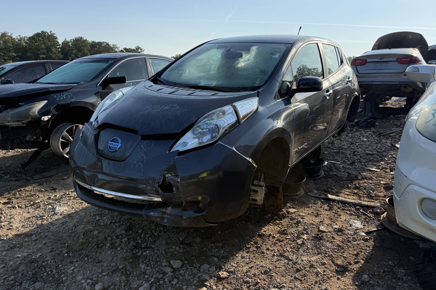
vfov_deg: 51.2
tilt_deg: -7.5
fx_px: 303
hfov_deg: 71.5
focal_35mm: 25
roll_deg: -0.6
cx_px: 218
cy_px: 127
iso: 100
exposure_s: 1/3759
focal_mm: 6.76
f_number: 1.78
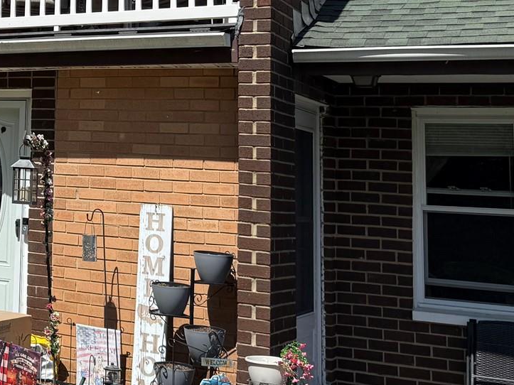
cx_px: -100
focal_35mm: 68
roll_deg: -2.4
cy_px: 34
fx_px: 1010
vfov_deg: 21.1
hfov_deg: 25.6
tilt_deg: +8.8
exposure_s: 1/4405
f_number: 1.78
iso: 80
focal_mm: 6.76
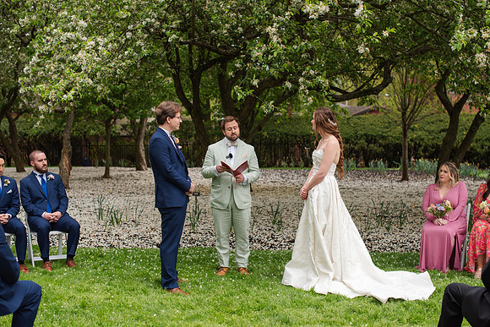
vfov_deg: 25.3
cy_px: 170
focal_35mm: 53
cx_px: 254
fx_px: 728
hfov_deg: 37.2
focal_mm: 50
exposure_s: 1/640
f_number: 3.5
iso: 100
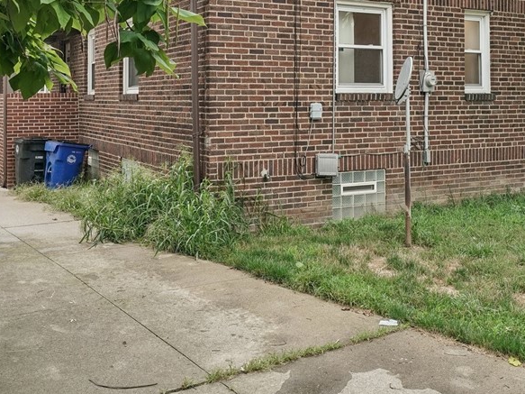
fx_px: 652
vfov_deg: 32.9
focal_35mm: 43
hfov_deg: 43.9
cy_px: 94
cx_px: 262
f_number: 8
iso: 400
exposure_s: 1/10
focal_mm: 24
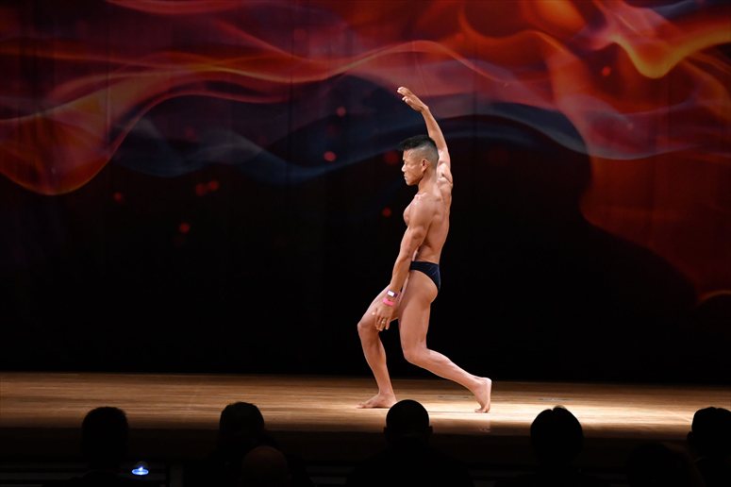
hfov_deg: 11.8
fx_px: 3531
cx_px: 366
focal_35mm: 174
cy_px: 244
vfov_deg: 7.9
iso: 4000
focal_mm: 116
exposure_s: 1/400
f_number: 5.6
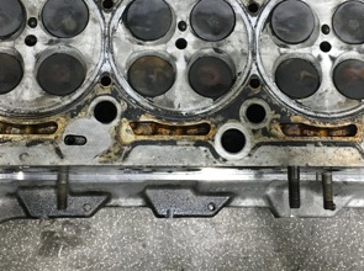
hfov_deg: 30.8
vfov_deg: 23.0
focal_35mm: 63
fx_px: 661
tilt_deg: -83.3
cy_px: 73
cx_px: 199
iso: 125
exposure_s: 1/33
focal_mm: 4.15
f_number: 2.2
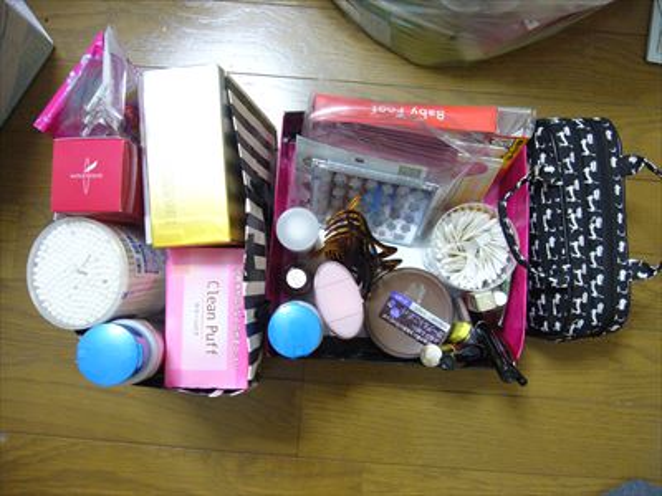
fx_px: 669
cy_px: 248
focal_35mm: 35
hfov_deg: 52.6
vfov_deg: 40.7
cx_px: 331
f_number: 2.8
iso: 200
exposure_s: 1/10
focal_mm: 5.8
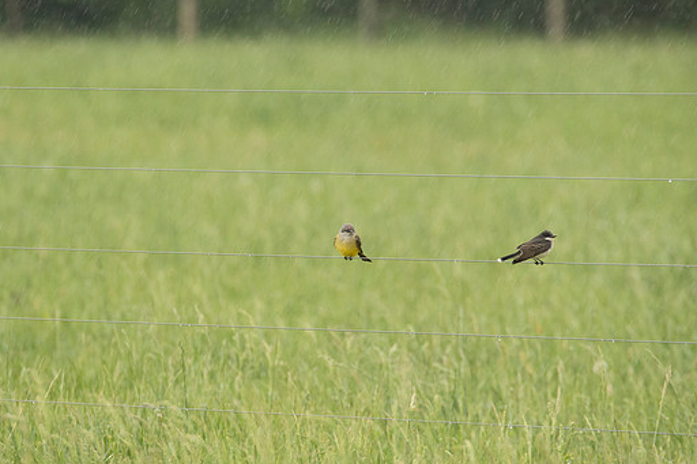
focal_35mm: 1020
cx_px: 343
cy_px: 236
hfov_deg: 2.0
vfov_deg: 1.3
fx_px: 19741
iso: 1000
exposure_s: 1/400
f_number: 8
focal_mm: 600
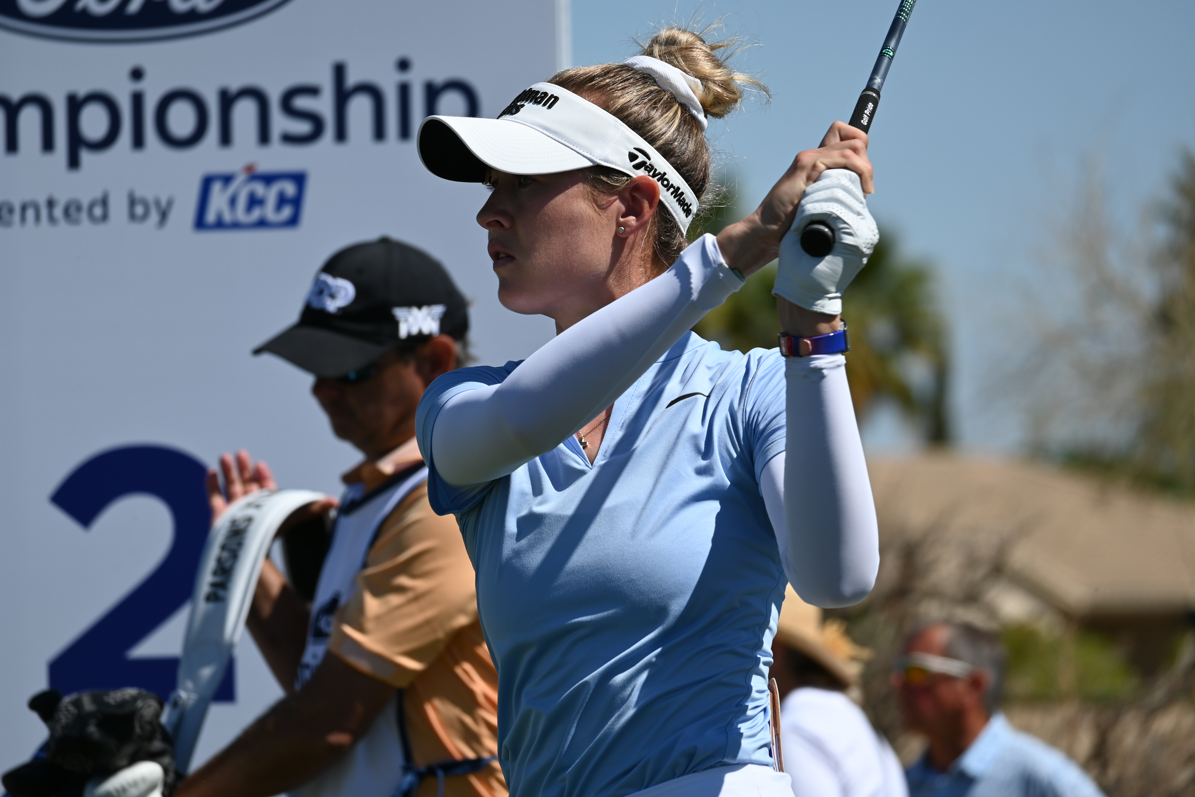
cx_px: 598
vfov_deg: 4.4
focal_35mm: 315
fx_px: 10455
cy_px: 398
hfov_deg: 6.5
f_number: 7.1
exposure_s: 1/800
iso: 100
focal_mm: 210
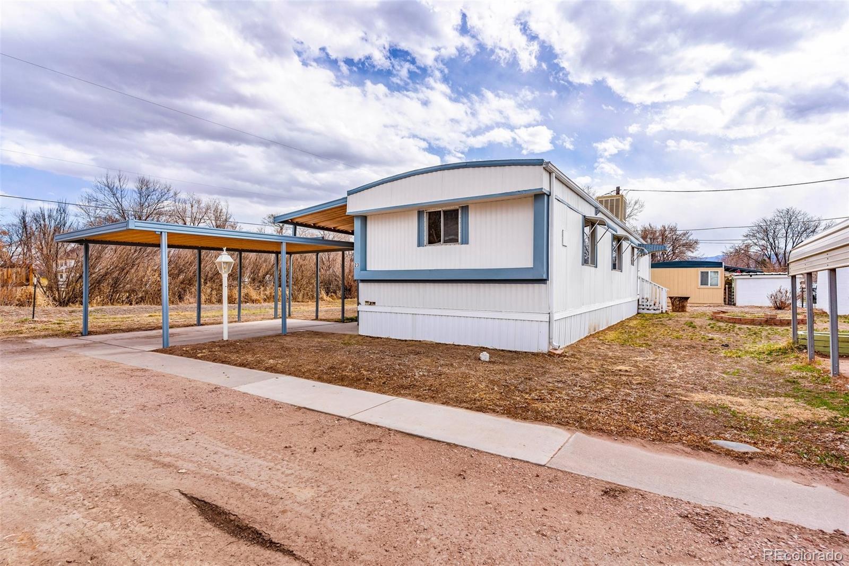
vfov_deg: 70.4
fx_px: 401
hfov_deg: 93.3
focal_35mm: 17
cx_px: 424
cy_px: 283
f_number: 8
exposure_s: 1/640
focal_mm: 17
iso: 200
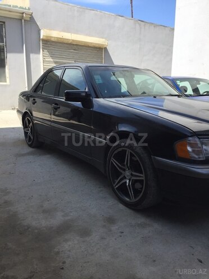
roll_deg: -0.1
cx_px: 104
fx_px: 233
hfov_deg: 48.2
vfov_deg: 61.7
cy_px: 140
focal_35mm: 29
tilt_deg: -11.1
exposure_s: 1/1014
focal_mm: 4.15
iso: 32
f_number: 2.2
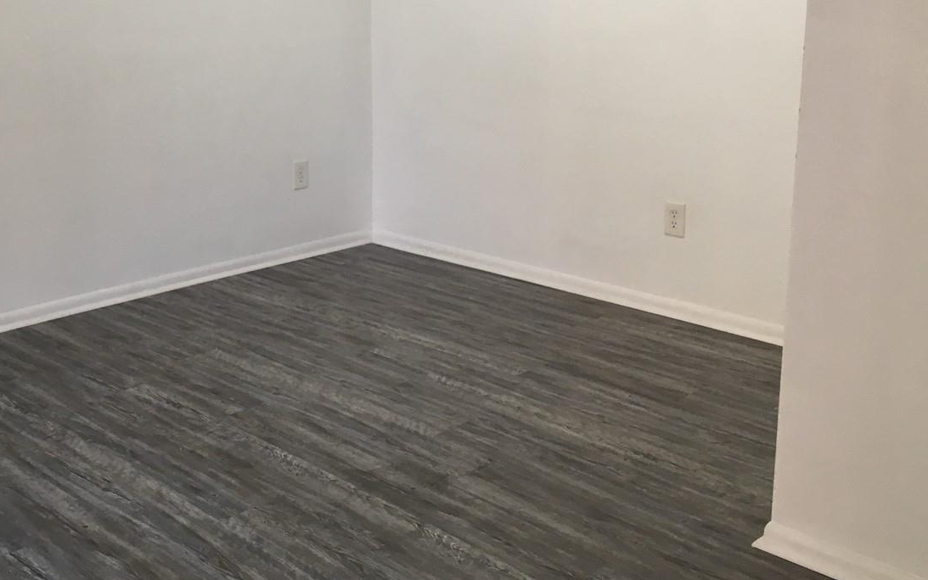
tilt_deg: -11.9
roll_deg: +1.2
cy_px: 183
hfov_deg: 43.9
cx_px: 330
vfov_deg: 28.4
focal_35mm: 45
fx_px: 1138
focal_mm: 4.15
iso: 64
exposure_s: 1/30
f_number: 2.2
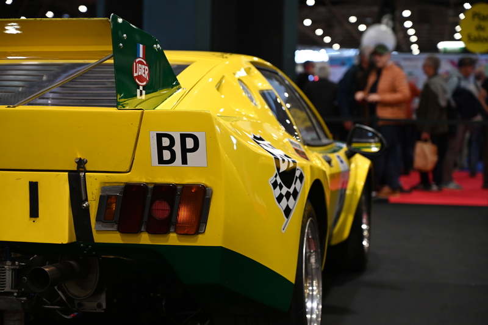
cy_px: 162
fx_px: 948
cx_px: 244
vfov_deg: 19.4
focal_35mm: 70
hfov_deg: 28.9
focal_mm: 70
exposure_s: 1/125
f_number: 4
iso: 800
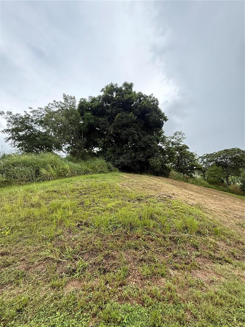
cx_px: 122
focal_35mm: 14
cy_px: 164
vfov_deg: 102.1
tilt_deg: +12.2
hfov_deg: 85.7
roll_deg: +1.6
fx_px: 132
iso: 64
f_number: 2.2
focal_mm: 2.22
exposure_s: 1/346
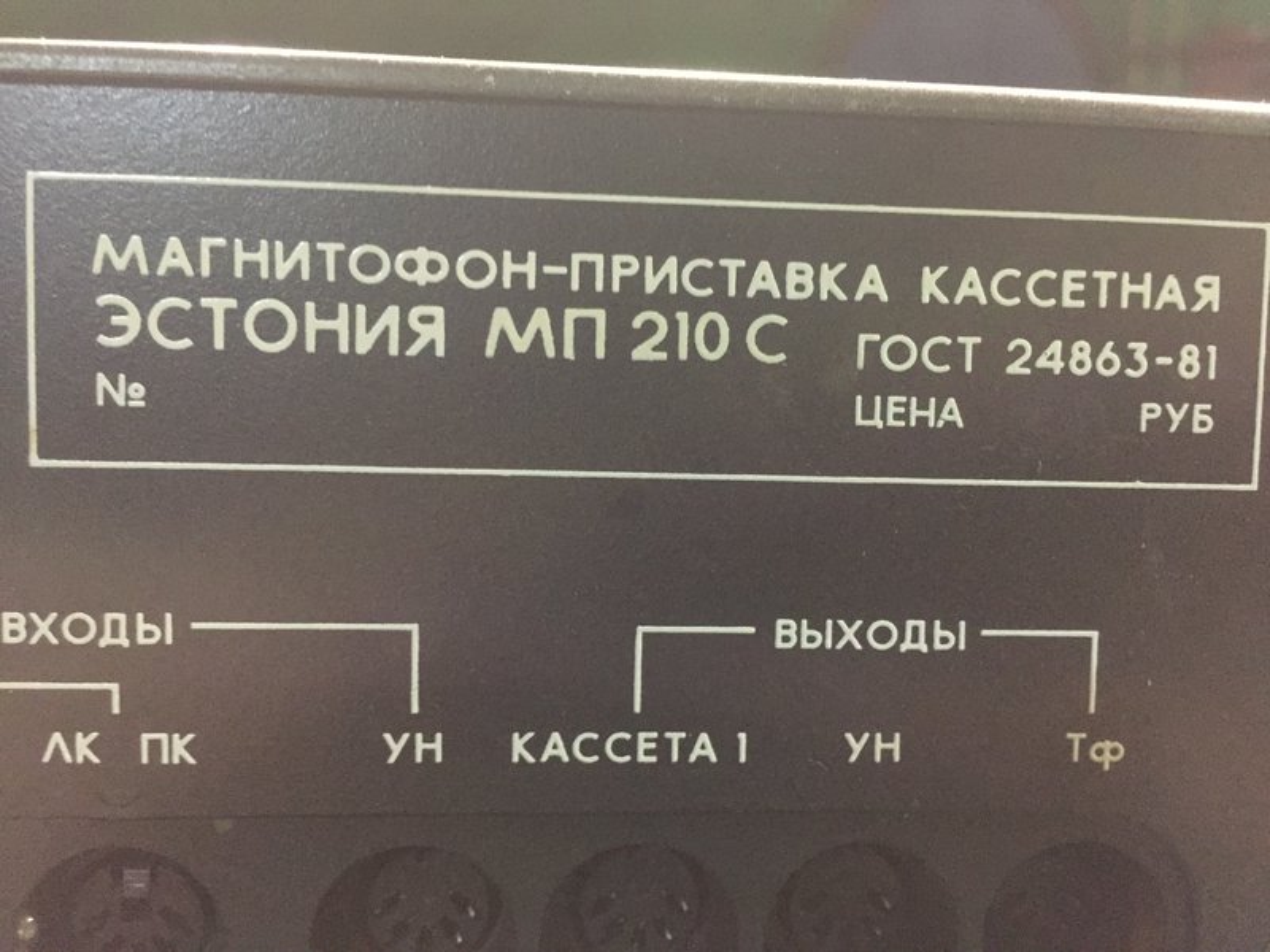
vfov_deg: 48.2
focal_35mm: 29
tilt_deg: -2.6
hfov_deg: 61.7
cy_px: 476
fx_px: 1064
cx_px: 635
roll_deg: -0.3
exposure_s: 1/17
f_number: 2.2
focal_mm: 4.15
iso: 400
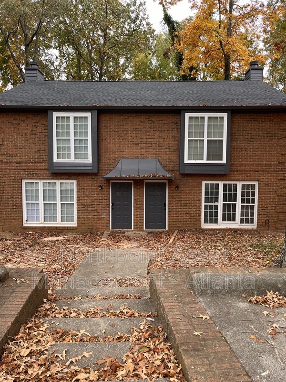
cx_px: 143
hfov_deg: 53.1
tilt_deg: -4.1
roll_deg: -0.6
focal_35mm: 26
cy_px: 191
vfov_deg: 67.3
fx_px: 286
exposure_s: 1/138
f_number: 1.6
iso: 40
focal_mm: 5.1
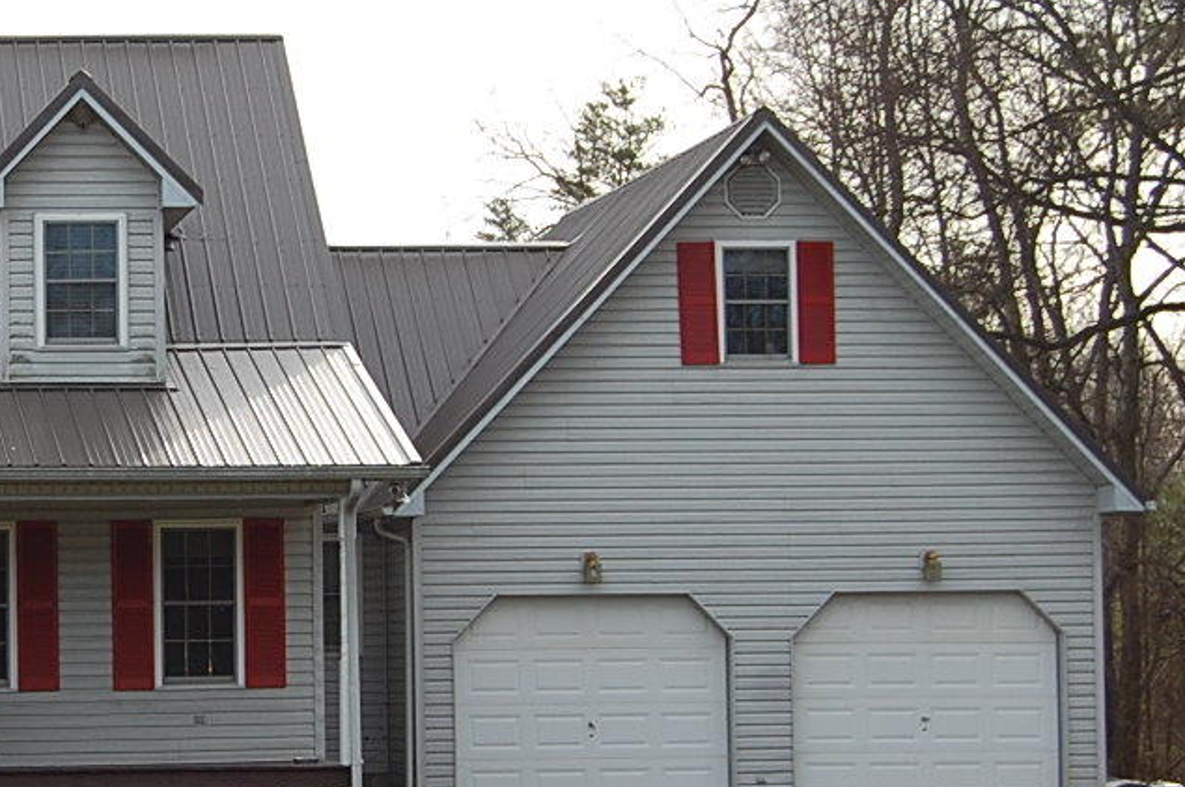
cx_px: -54
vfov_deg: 12.4
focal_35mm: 110
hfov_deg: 18.0
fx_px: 3623
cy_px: 442
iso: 220
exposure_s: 1/500
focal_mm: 31
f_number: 5.6
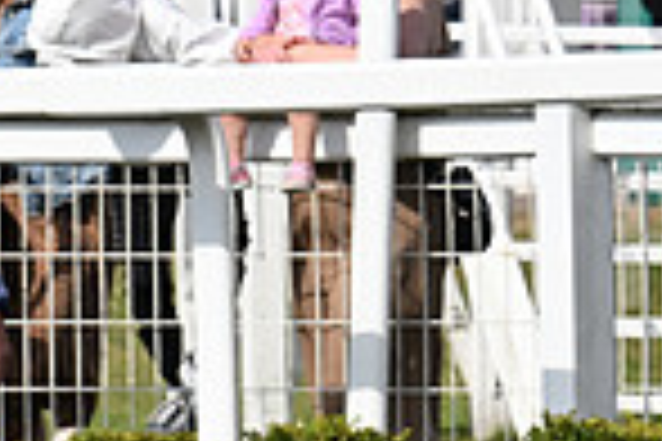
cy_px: 25
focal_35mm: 789
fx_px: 14508
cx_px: 1202
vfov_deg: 1.7
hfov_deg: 2.6
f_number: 5.6
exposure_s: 1/2500
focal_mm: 200
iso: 500
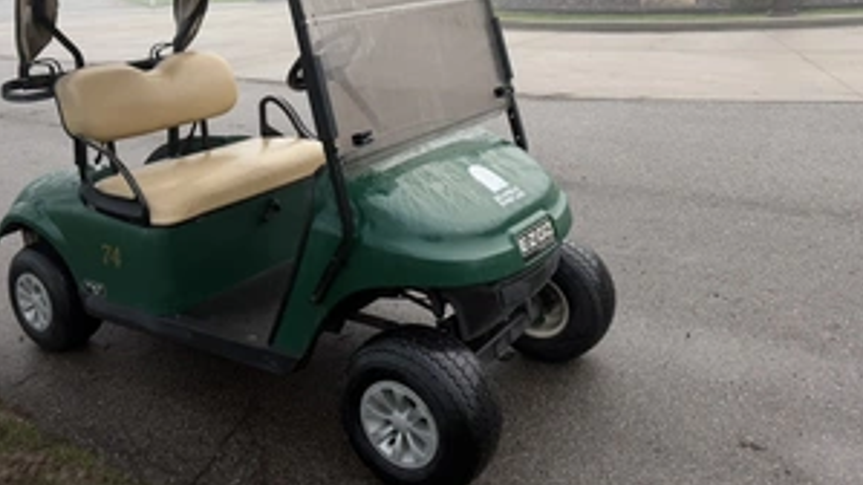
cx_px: 292
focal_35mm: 35
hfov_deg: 55.5
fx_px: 801
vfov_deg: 33.3
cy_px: 147
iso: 64
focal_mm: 6.76
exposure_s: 1/196
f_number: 1.78
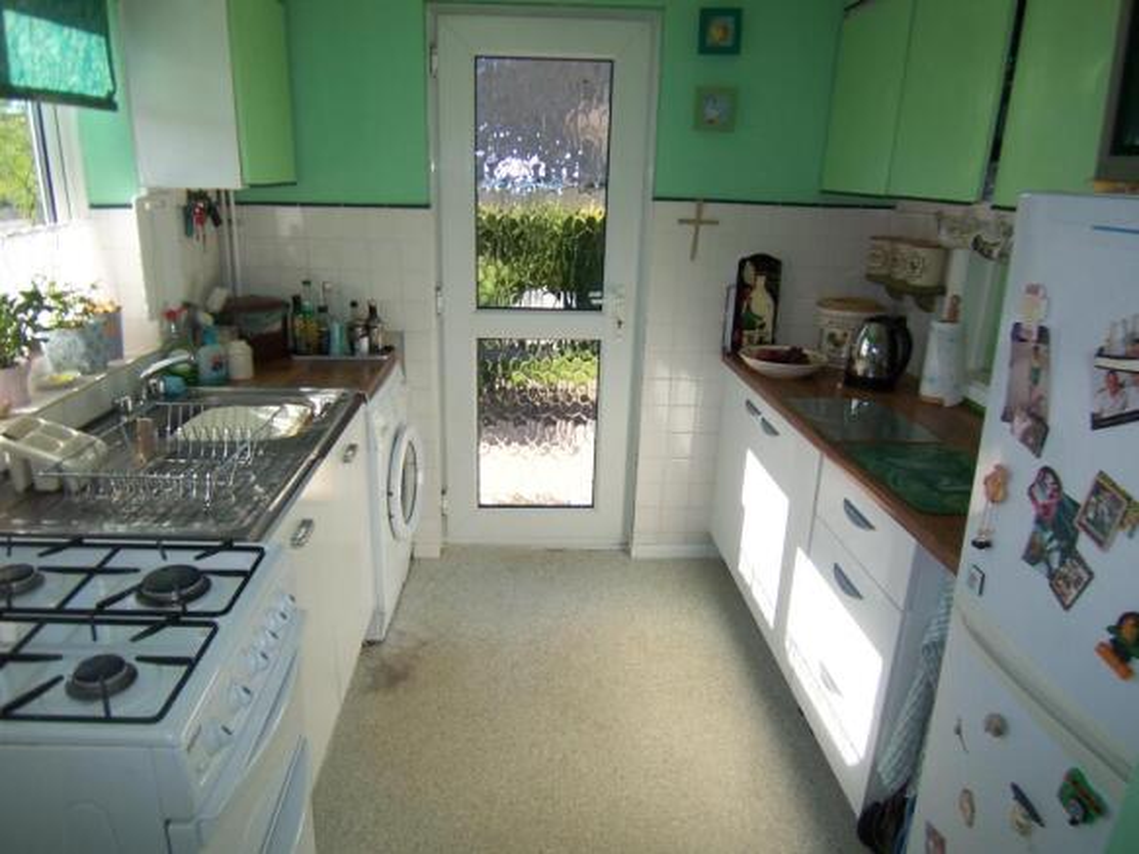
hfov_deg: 73.9
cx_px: 570
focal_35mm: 23
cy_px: 427
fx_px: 757
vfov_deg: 58.9
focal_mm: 3.8
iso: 64
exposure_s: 1/250
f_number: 2.8
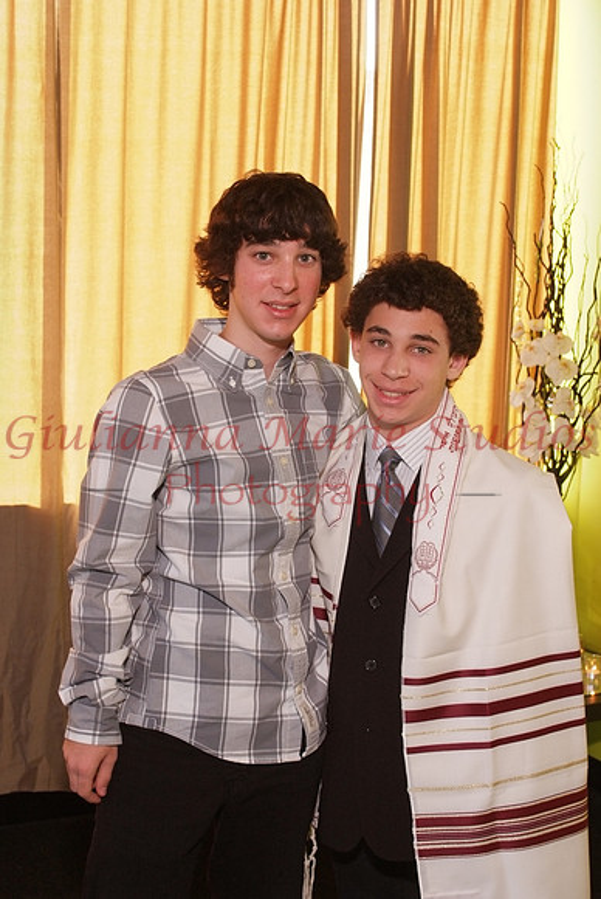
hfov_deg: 28.1
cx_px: 300
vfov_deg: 41.1
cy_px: 450
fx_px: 1199
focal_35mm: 48
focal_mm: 32
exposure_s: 1/60
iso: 800
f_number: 7.1
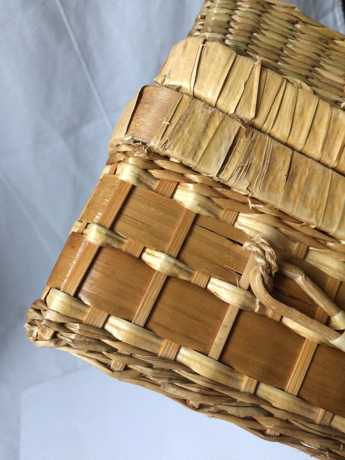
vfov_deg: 61.7
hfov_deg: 48.2
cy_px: 230
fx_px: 385
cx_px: 172
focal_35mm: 29
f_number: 2.2
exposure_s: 1/33
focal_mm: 4.15
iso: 160
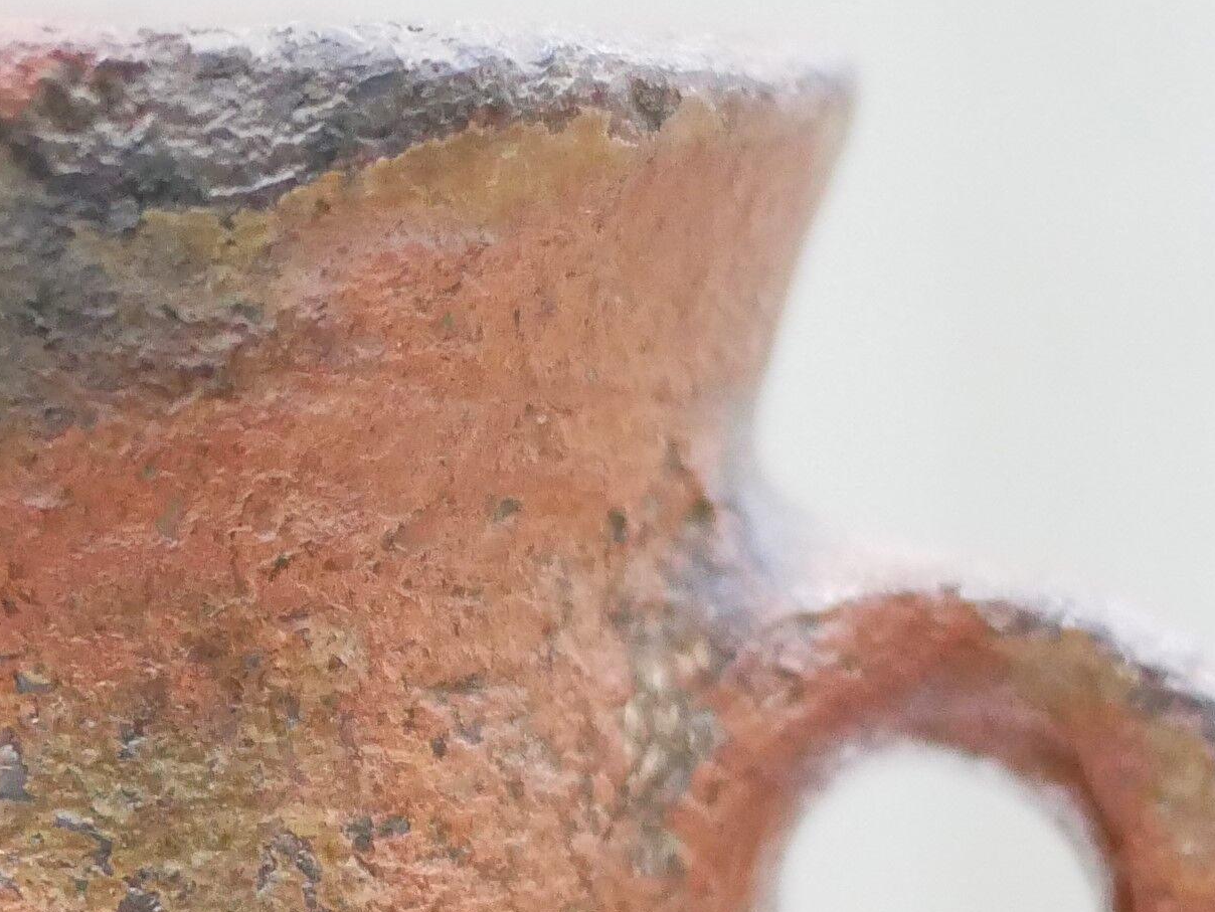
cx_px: 163
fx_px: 5337
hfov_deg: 12.9
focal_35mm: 152
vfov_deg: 9.7
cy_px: 952
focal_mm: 20
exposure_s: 1/60
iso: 3200
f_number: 1.7
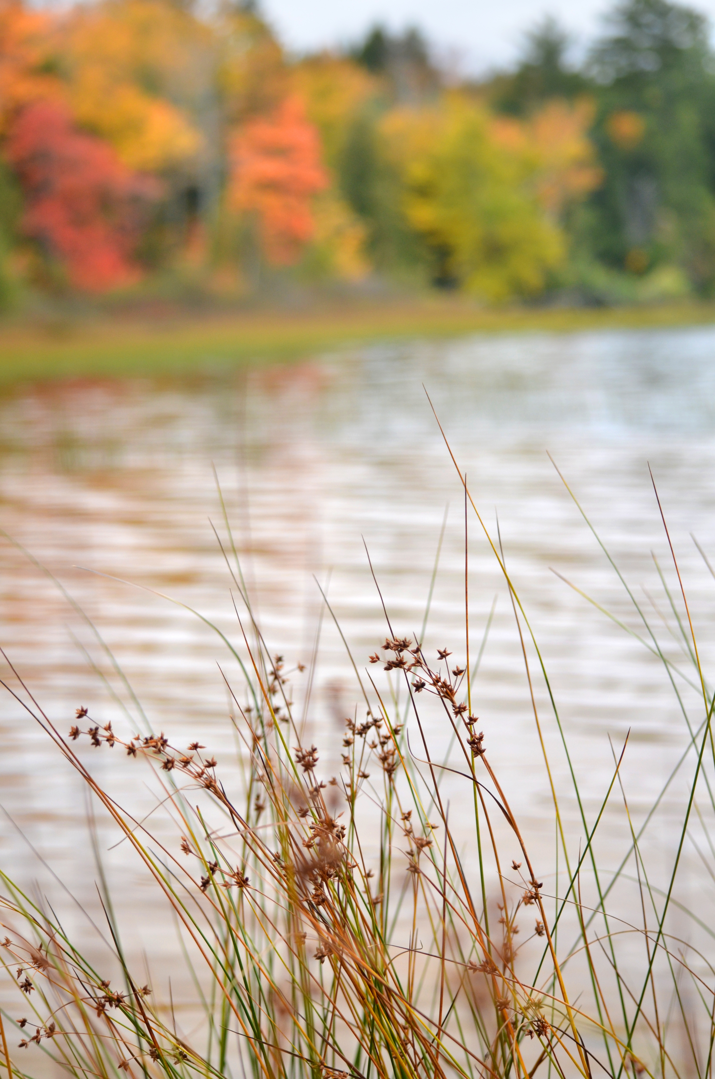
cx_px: 358
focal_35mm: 82
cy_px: 540
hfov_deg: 16.5
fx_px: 2469
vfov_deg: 24.7
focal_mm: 55
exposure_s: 1/100
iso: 400
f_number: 5
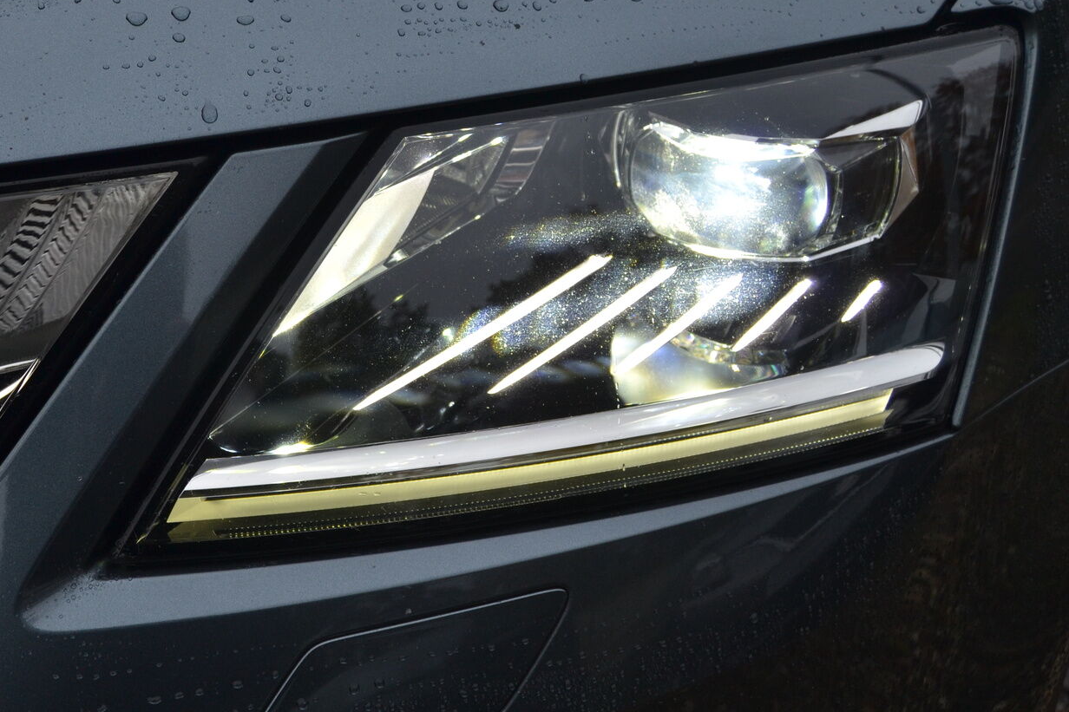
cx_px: 264
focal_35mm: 54
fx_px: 1597
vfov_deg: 25.1
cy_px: 323
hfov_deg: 36.1
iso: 220
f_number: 5.6
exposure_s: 1/125
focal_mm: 23
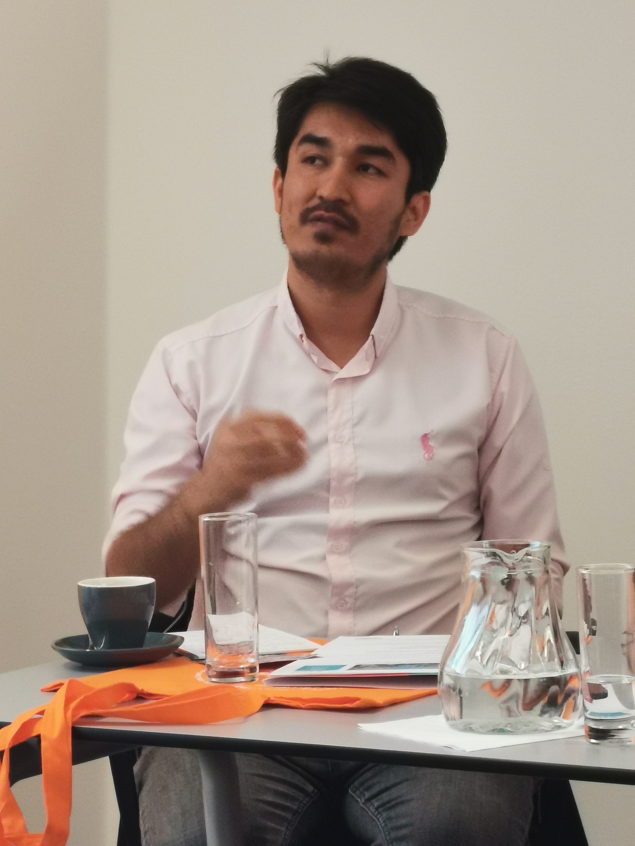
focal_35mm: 136
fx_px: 3326
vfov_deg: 14.5
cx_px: 318
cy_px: 423
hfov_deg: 10.9
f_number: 2.4
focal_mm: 7.48
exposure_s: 1/30
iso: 320
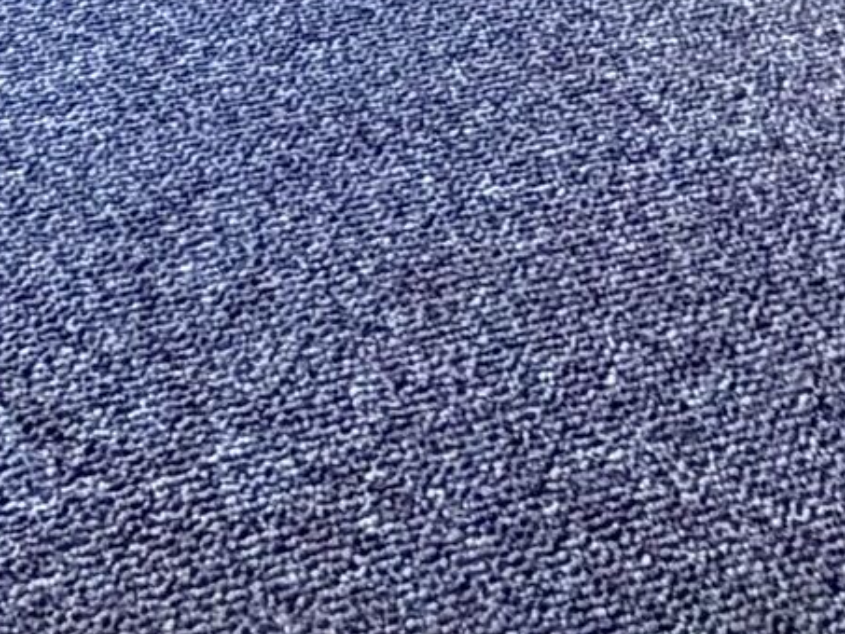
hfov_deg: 20.6
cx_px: 541
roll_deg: +0.3
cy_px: -1399
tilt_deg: -1.2
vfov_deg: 10.1
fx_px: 2320
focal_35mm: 95
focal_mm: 2.22
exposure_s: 1/60
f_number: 2.2
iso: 400
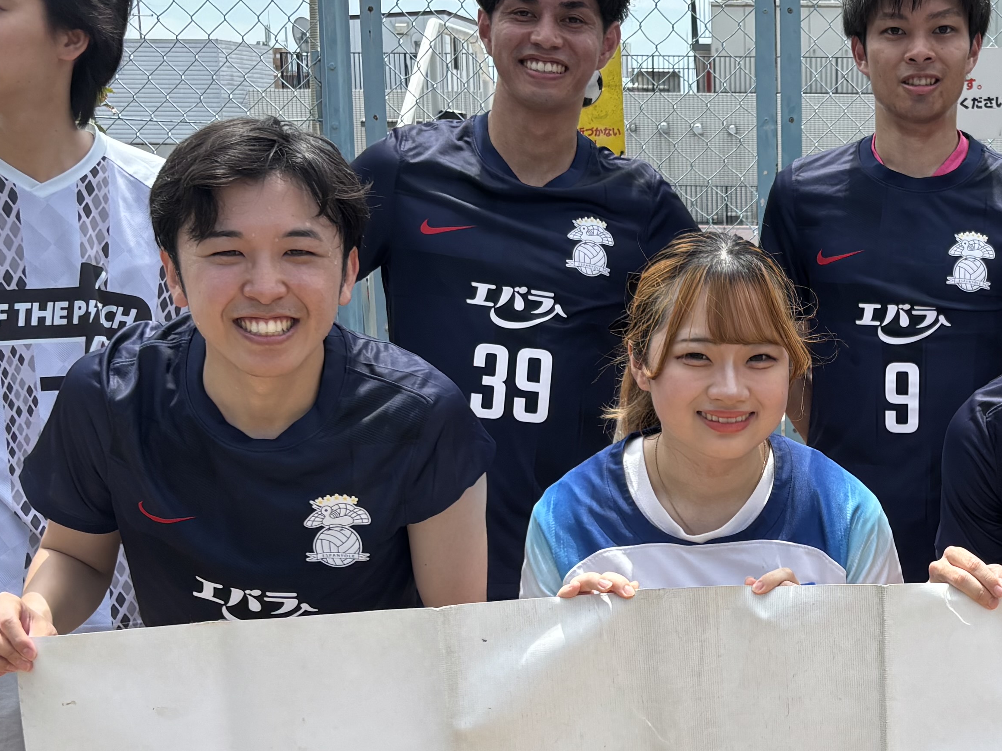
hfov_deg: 29.2
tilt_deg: -12.1
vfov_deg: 22.8
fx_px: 1852
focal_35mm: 64
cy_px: 517
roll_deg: -0.1
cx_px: 876
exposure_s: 1/1522
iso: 50
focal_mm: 5.96
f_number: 1.6
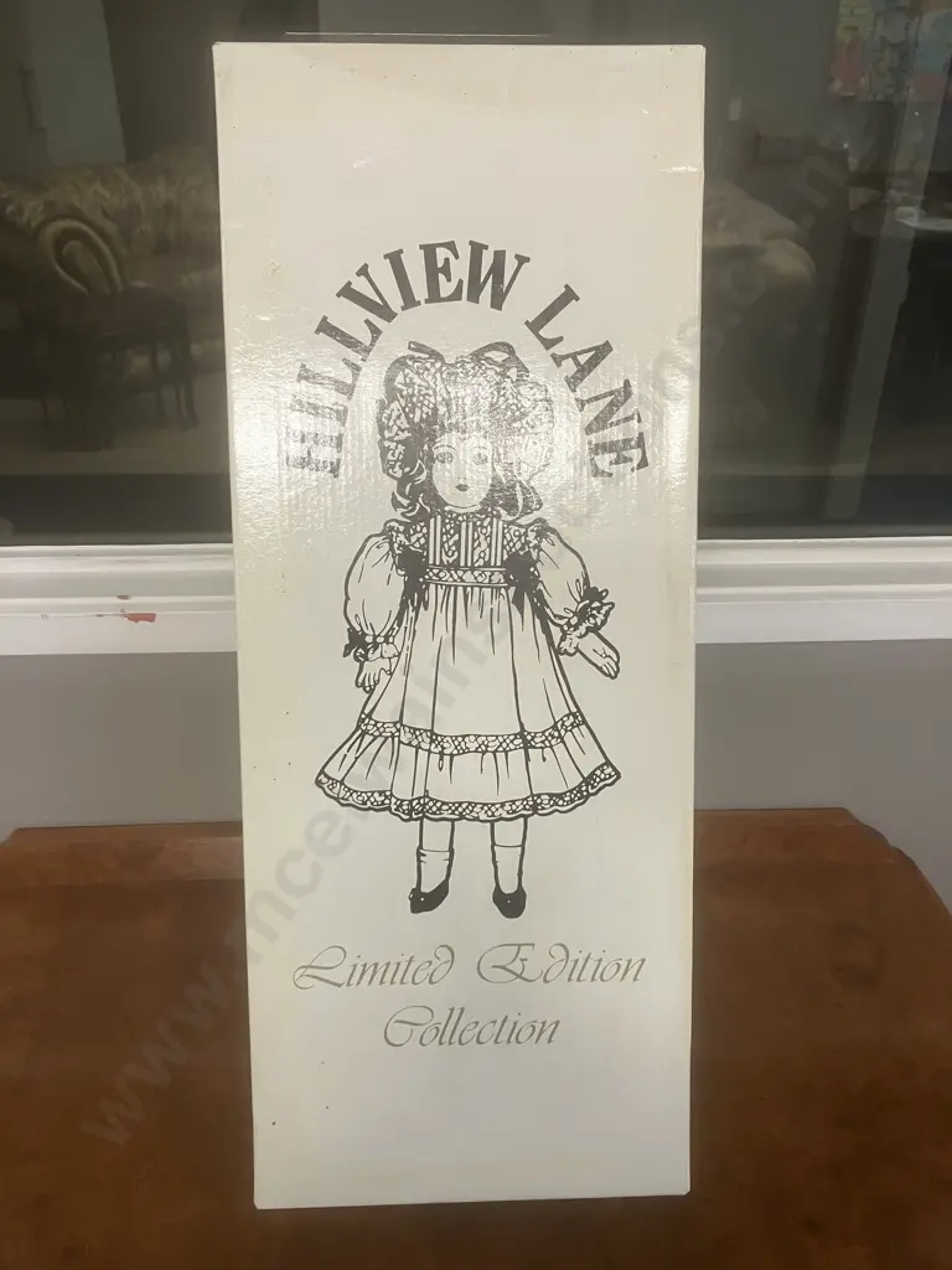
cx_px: 476
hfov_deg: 49.7
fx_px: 1027
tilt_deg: -29.7
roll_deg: -1.0
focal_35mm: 28
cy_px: 635
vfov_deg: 63.4
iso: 125
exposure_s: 1/50
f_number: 1.8
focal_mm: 3.99
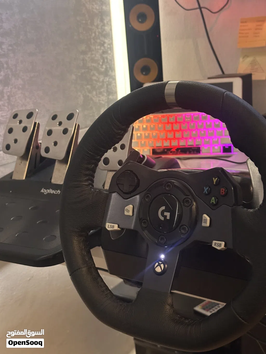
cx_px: 133
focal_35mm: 48
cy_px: 177
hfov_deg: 30.3
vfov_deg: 39.7
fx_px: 492
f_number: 1.78
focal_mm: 6.86
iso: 640
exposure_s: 1/30
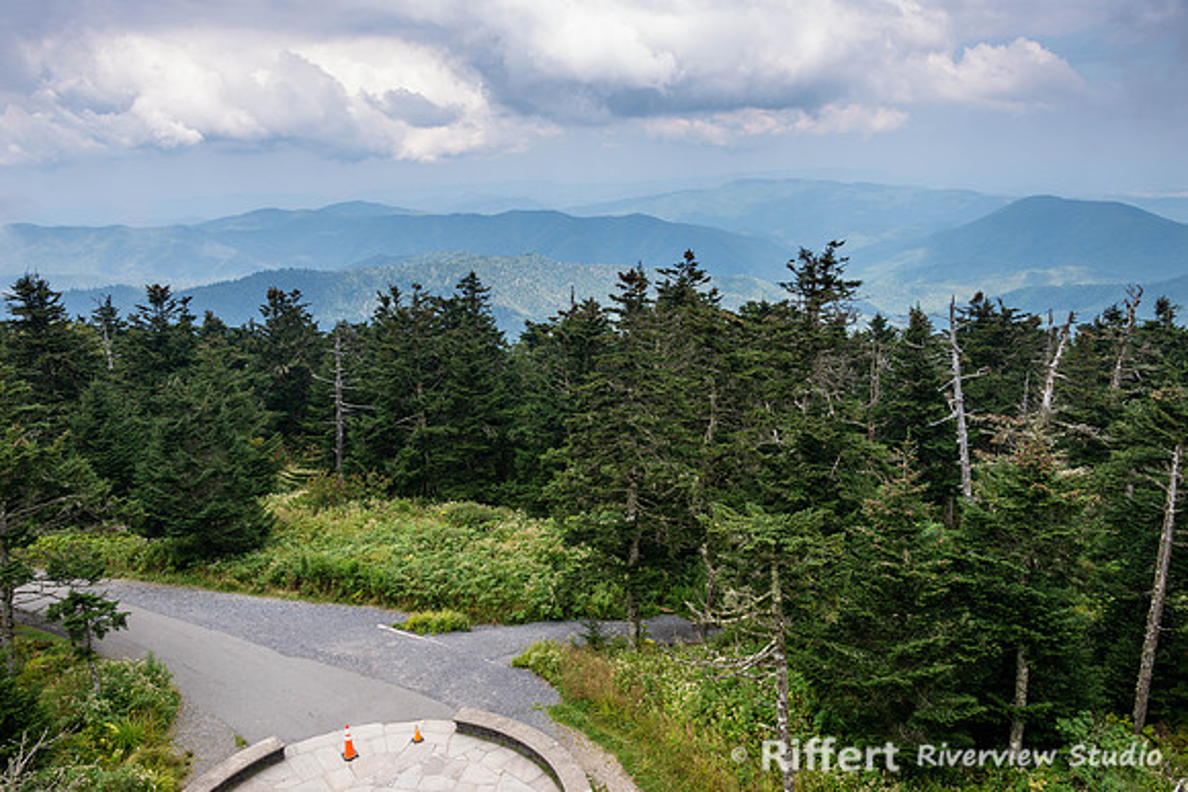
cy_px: 396
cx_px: 594
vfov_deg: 41.1
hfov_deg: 58.7
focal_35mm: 32
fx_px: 1056
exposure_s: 1/125
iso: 100
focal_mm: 32
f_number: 8
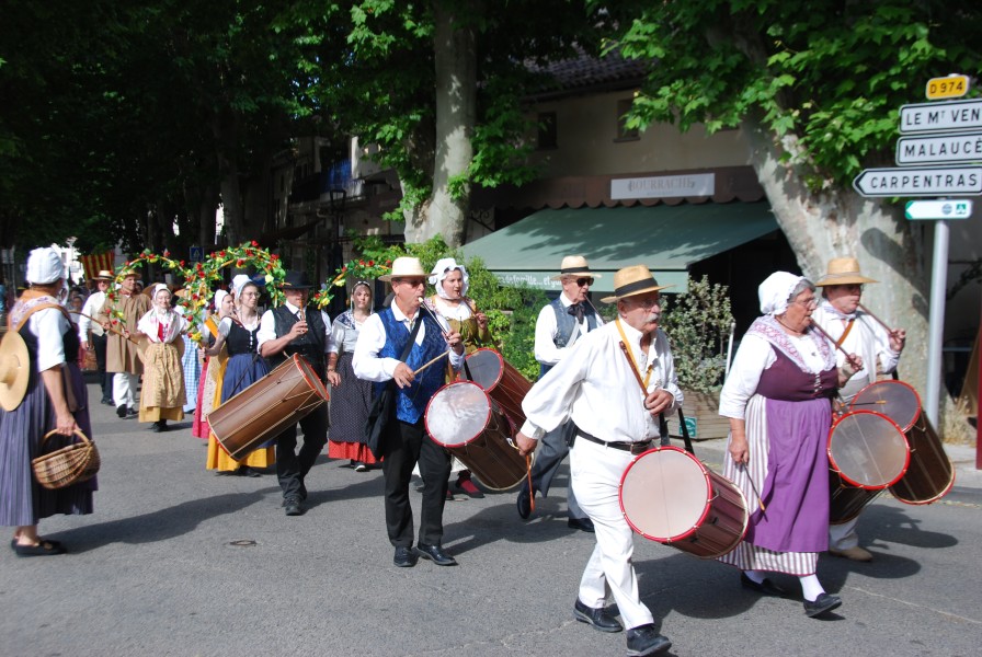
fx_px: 1188
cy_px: 328
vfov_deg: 30.9
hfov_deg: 44.9
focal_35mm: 44
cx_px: 491
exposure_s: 1/200
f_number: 7.1
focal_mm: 29
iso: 100
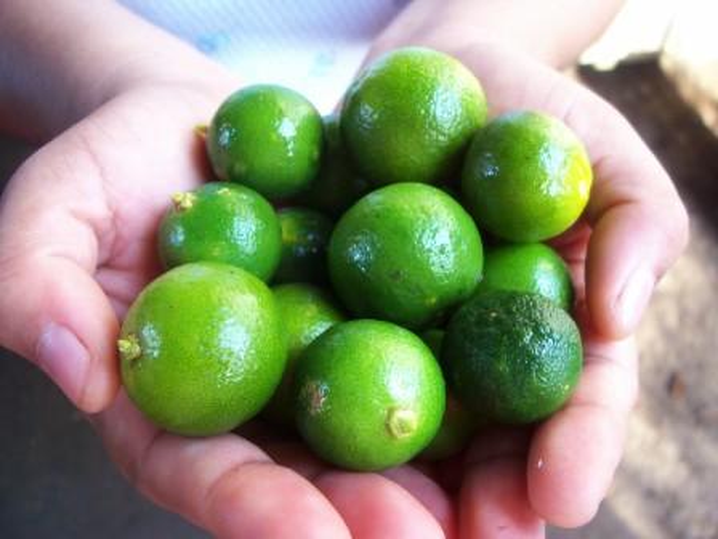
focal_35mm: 34
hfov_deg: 54.0
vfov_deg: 41.8
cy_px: 270
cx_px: 359
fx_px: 705
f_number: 2.7
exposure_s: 1/32
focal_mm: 5.6
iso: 148
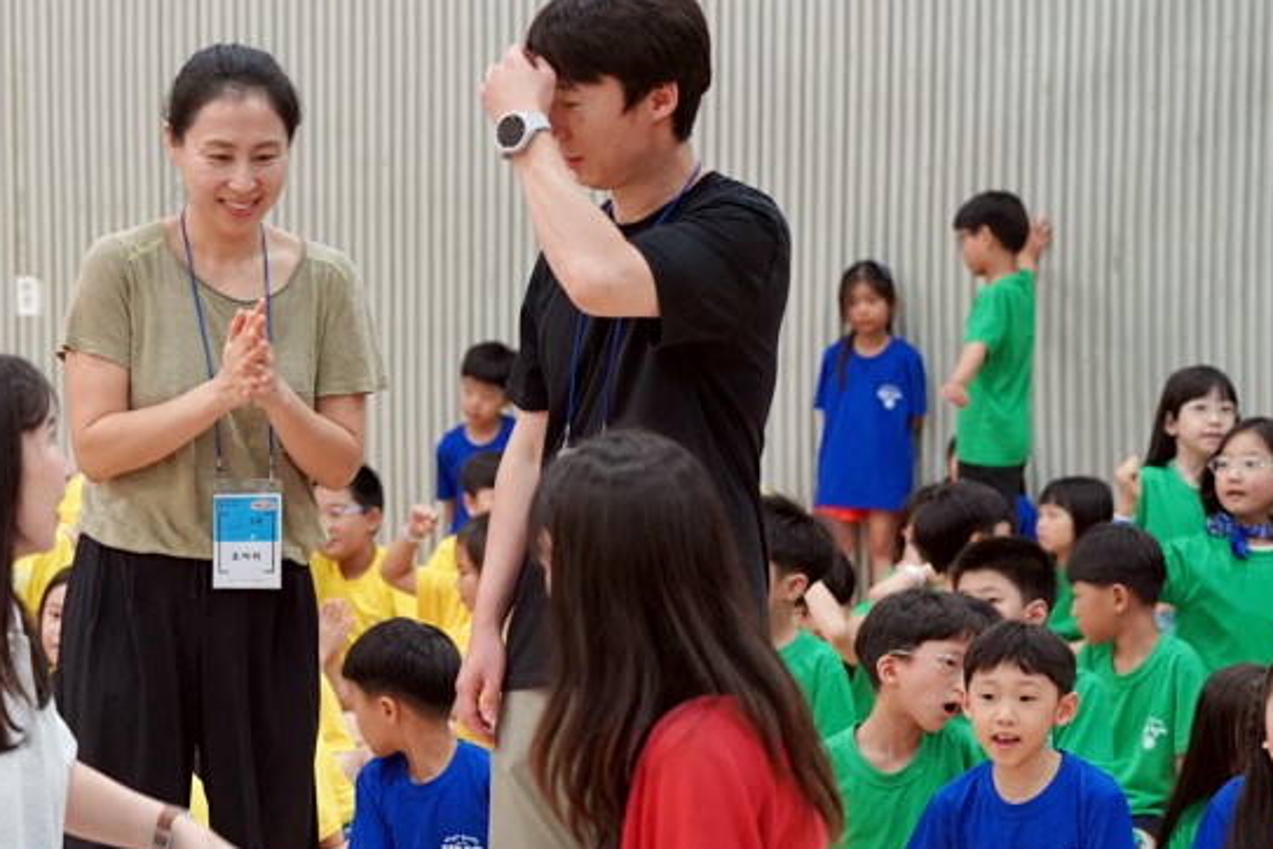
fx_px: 4102
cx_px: 256
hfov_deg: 17.5
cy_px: 682
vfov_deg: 11.8
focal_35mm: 116
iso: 2000
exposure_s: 1/160
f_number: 4
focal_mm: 70
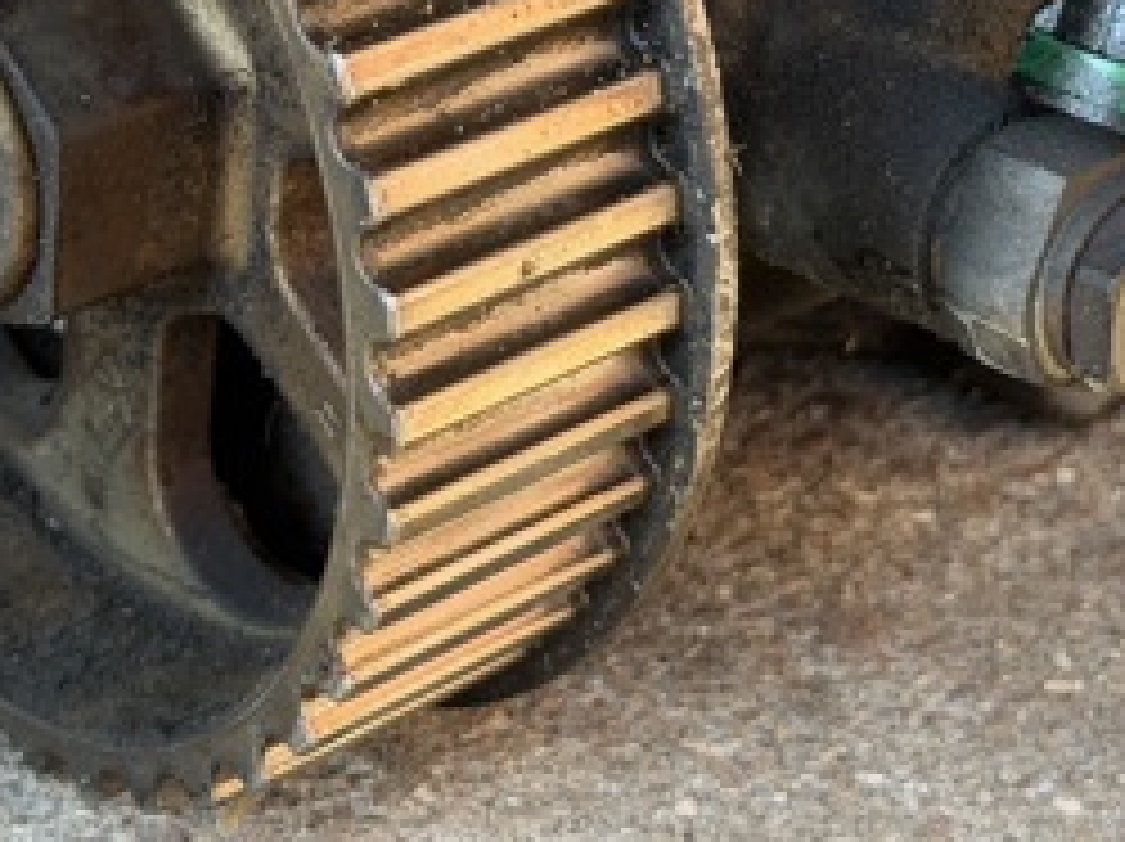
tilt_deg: -22.3
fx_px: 3994
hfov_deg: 16.0
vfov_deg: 11.9
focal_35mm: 123
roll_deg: -1.9
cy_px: 2
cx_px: 716
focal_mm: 6.76
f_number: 1.78
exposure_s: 1/146
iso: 50
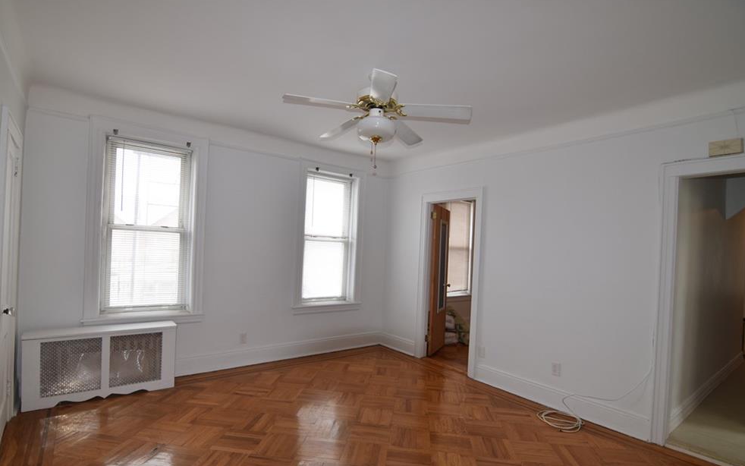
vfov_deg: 66.3
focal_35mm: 18
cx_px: 363
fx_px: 356
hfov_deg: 92.6
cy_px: 253
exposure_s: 1/125
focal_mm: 11
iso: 450
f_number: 5.6
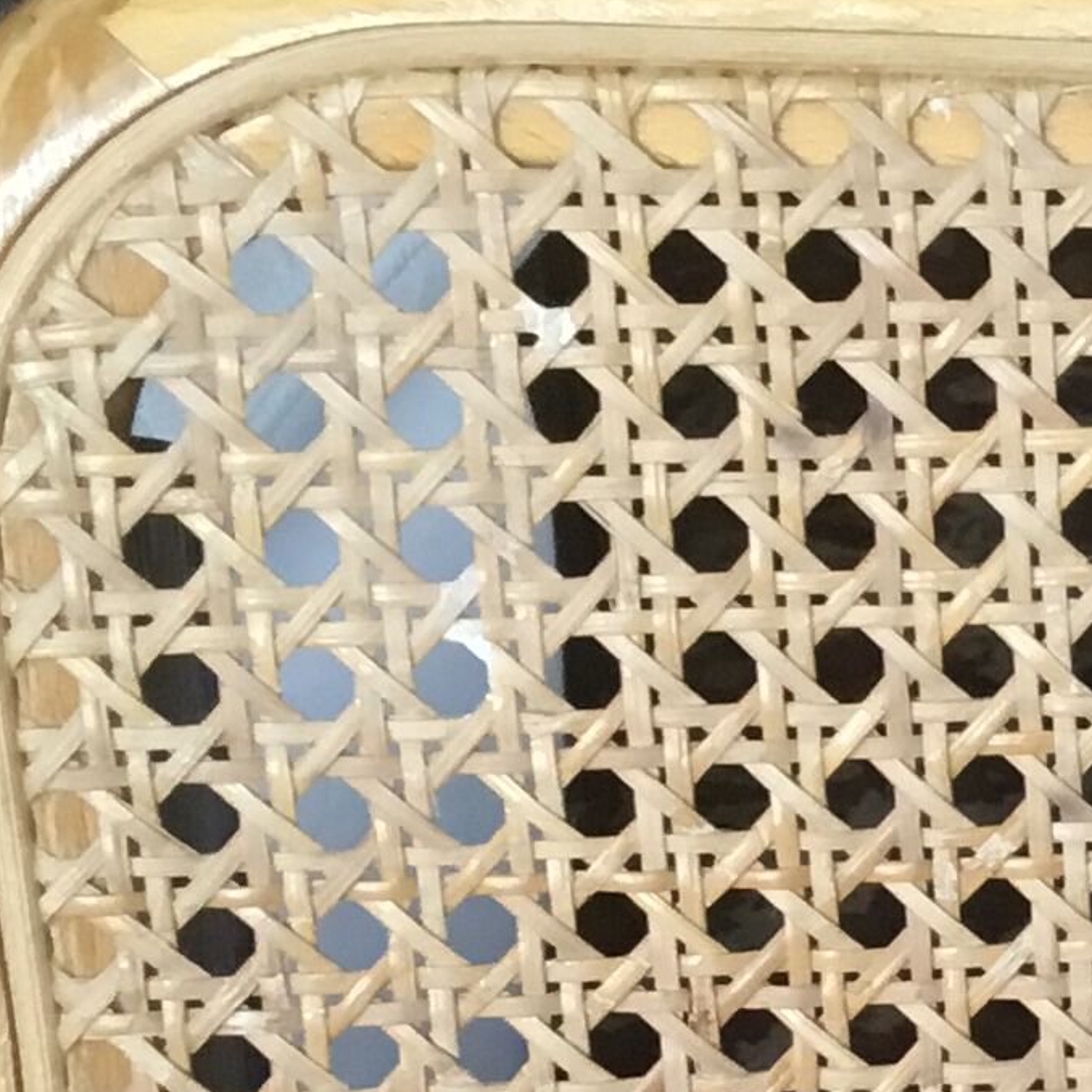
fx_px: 4711
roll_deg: -0.8
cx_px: 2103
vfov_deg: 12.9
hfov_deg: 11.9
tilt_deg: -31.8
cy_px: 1264
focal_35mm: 132
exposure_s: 1/33
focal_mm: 3.3
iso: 80
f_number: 2.4
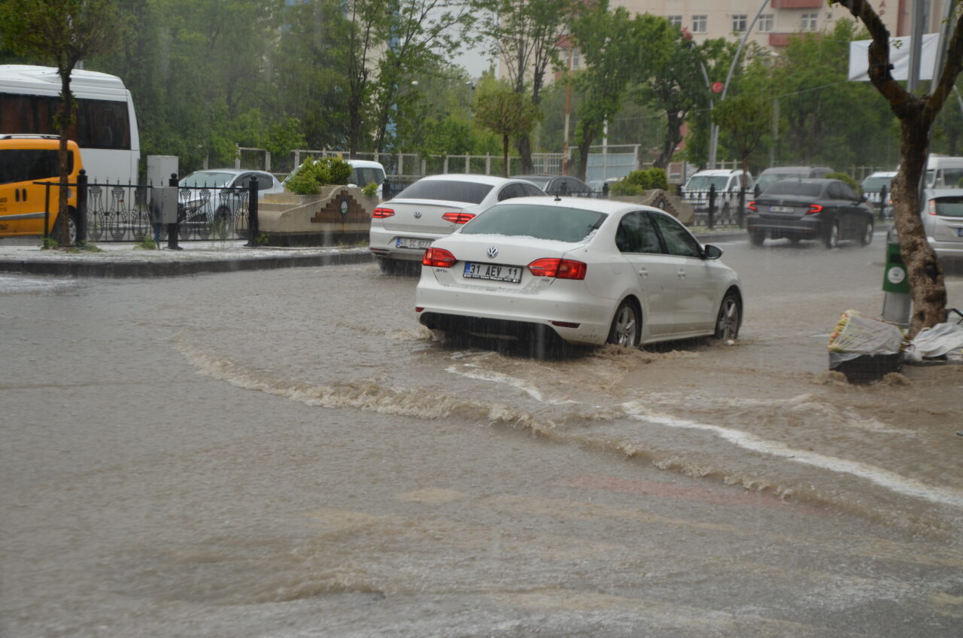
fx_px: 2323
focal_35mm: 87
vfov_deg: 15.6
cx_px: 482
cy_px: 319
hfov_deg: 23.4
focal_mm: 58
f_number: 5.6
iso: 200
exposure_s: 1/125
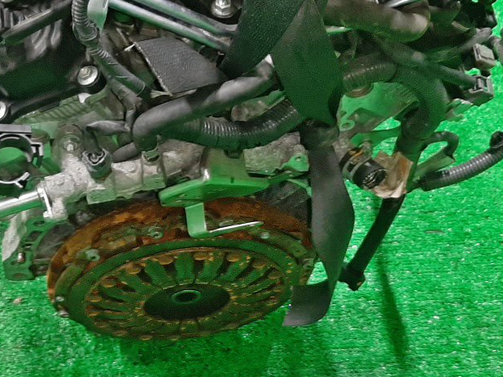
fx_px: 886
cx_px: 202
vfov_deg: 24.0
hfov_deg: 31.6
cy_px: 206
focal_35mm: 61
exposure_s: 1/33
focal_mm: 3.93
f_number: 1.7
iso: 193
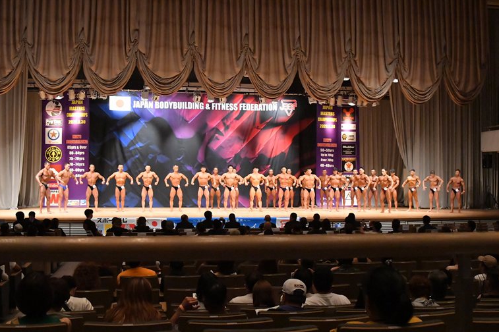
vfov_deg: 31.2
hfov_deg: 45.4
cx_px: 246
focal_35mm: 43
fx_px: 596
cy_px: 165
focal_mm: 28
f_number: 5.6
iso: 12800
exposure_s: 1/400
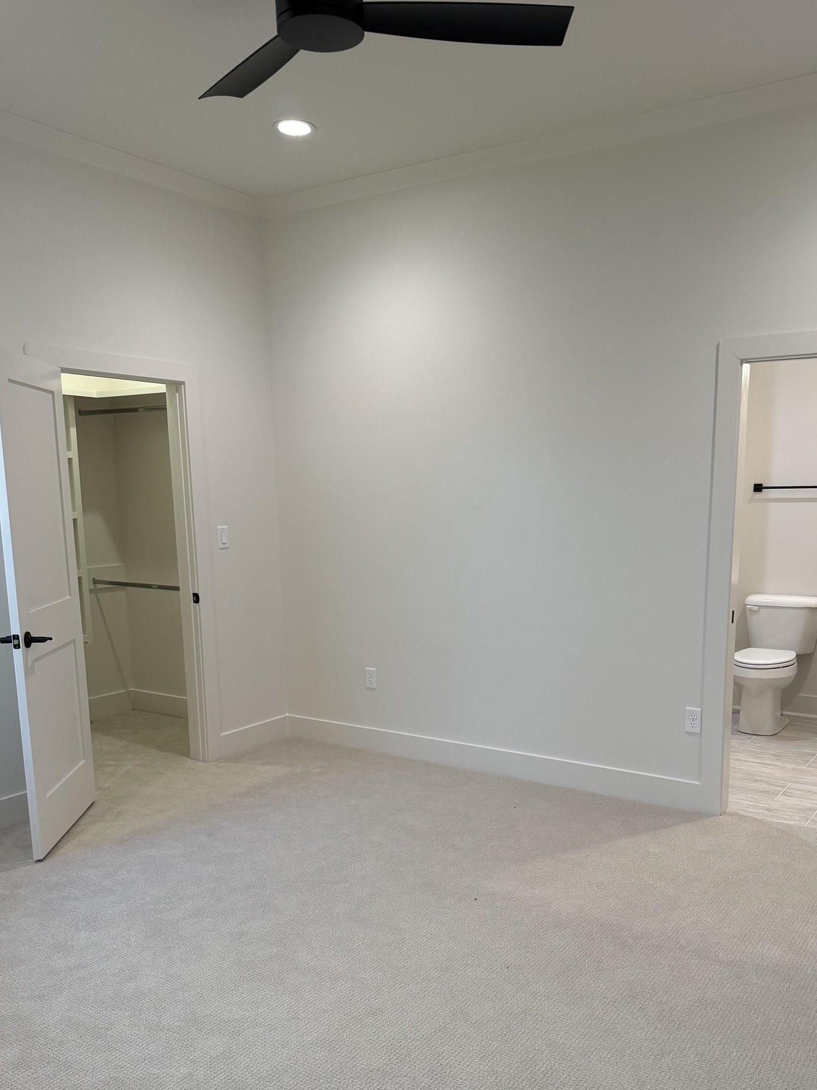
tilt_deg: -9.6
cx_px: 472
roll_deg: +0.9
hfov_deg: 48.0
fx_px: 913
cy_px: 648
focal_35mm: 29
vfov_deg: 61.2
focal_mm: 6.76
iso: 125
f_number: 1.78
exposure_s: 1/120
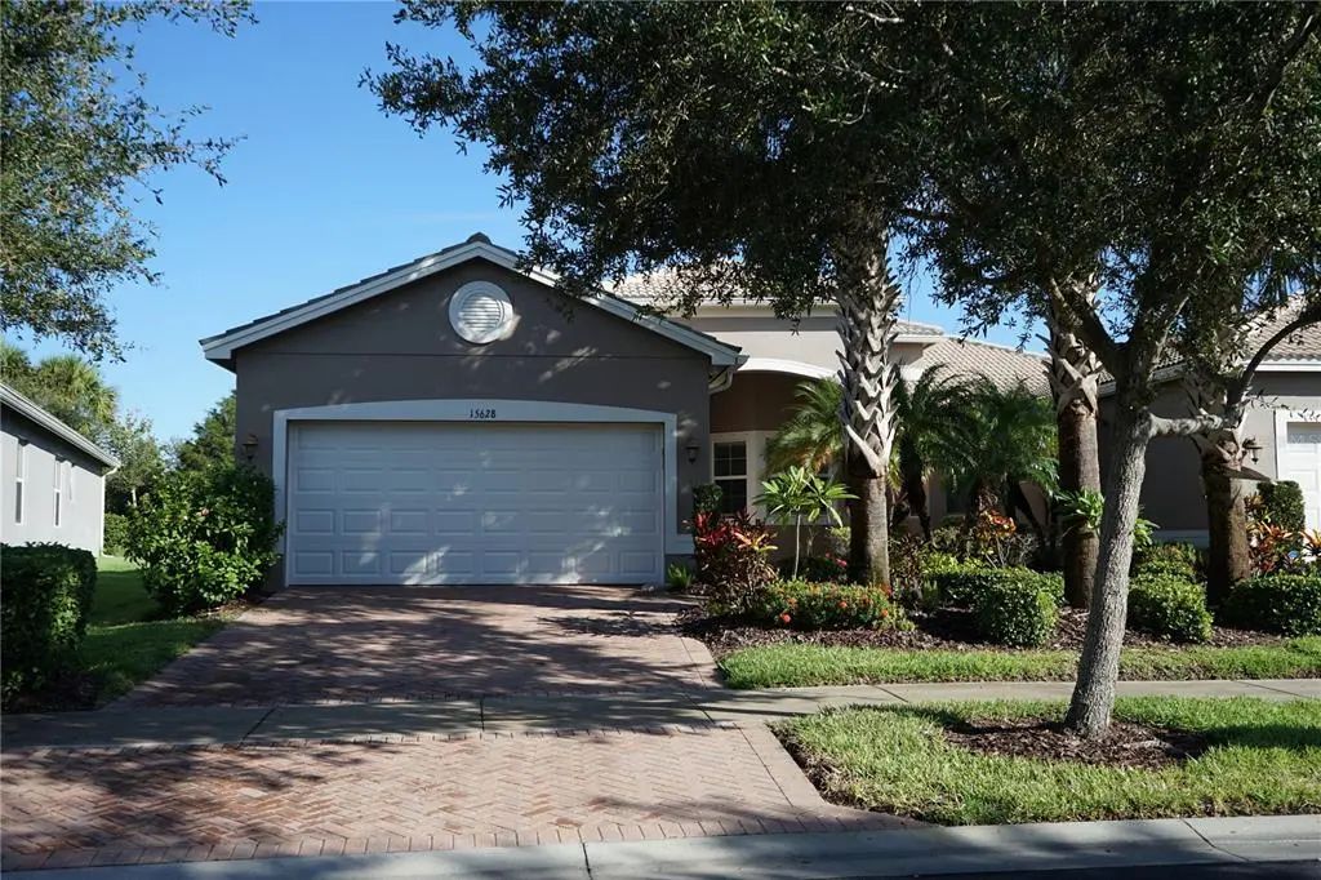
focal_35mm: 33
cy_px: 440
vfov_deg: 39.9
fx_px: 1210
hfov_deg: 57.2
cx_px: 660
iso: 100
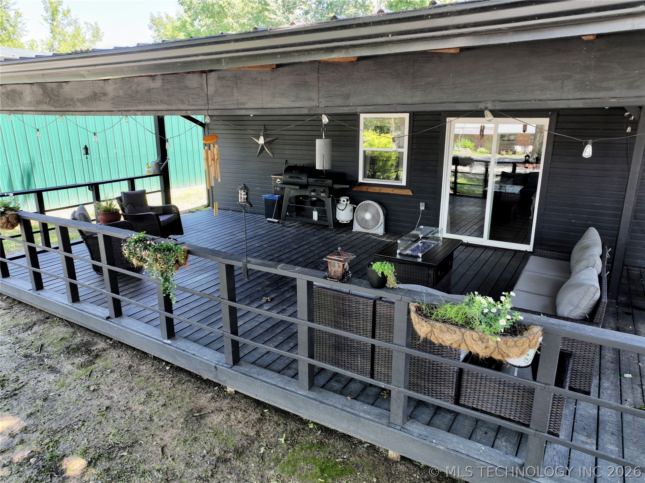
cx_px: 322
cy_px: 242
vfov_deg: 56.8
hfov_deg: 71.6
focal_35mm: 24
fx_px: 447
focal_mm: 12.29
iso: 260
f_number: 2.8
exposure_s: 1/80
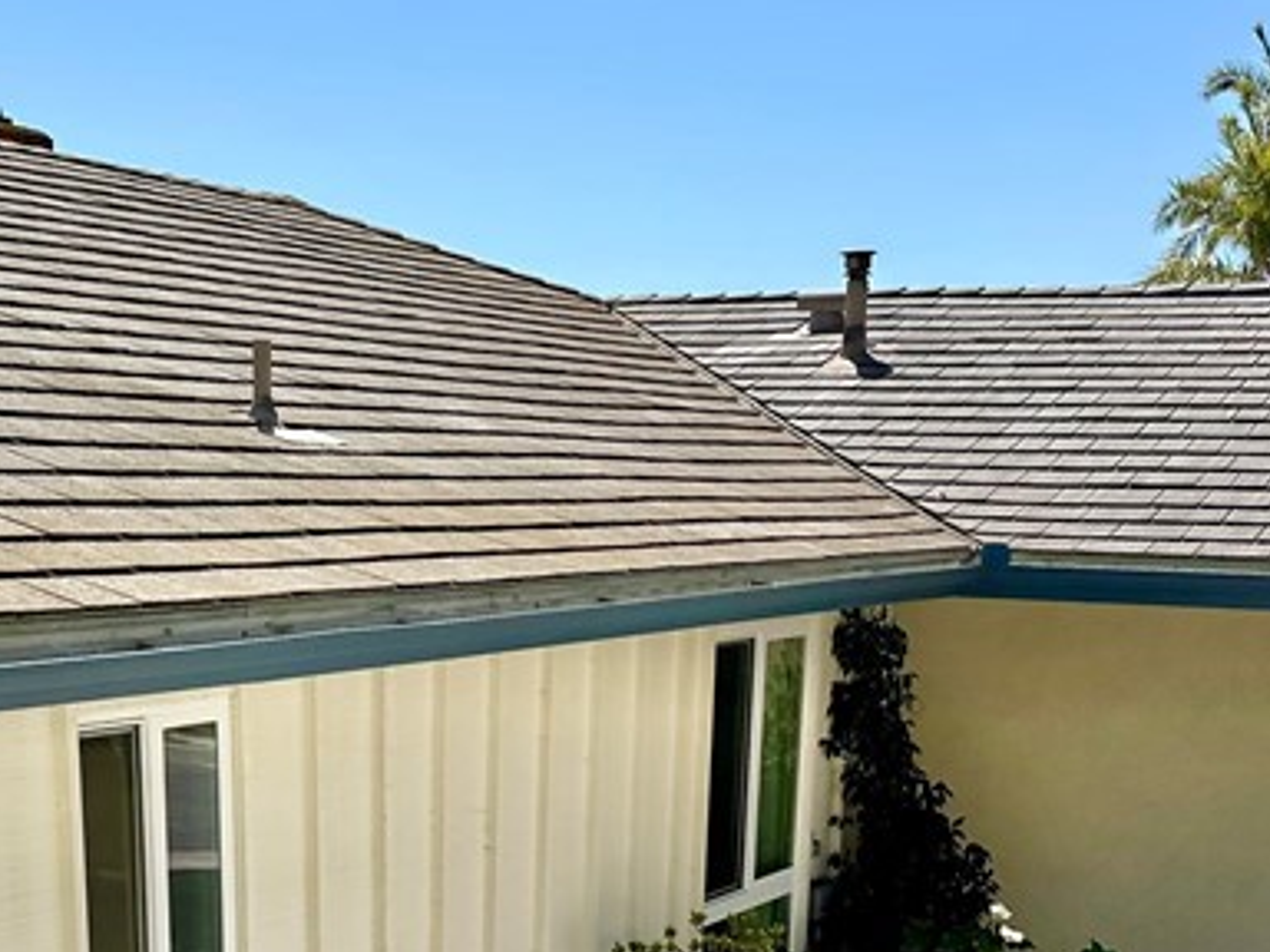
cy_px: 1021
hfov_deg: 30.1
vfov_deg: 21.8
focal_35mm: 64
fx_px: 2348
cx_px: 450
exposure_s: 1/5263
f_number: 1.78
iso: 80
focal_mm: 6.86
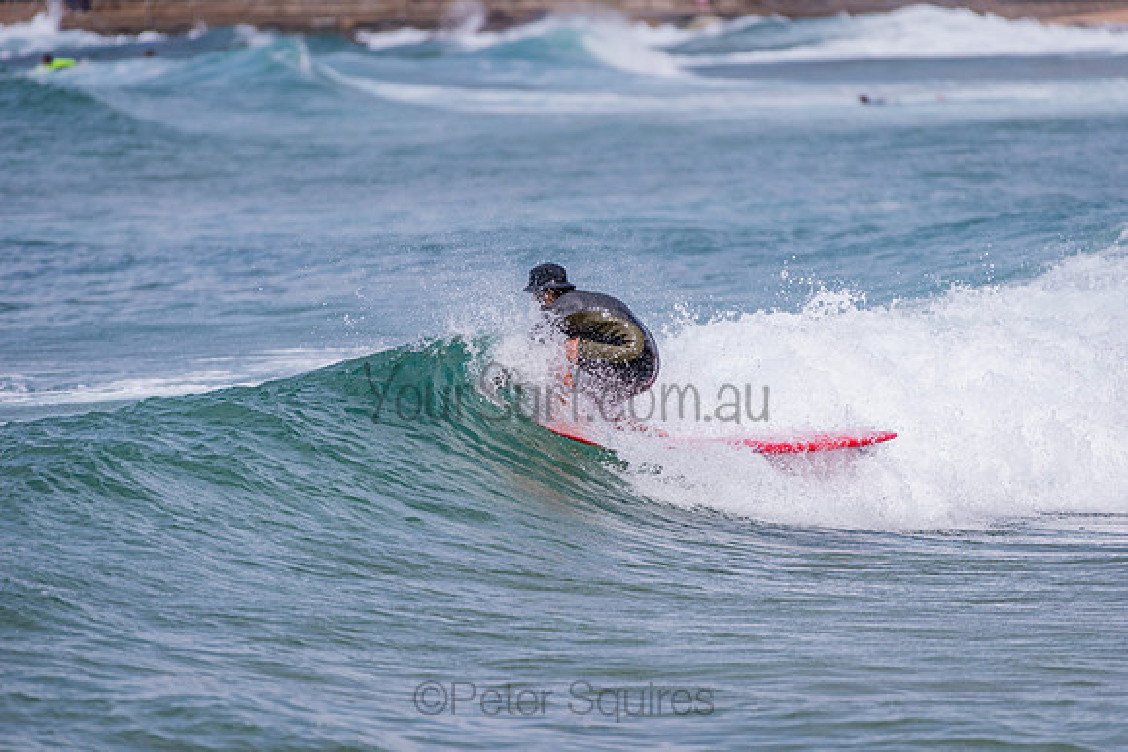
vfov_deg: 2.8
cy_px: 376
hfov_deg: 4.1
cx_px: 564
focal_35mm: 500
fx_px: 15670
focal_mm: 500
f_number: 5.6
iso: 500
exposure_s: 1/1250
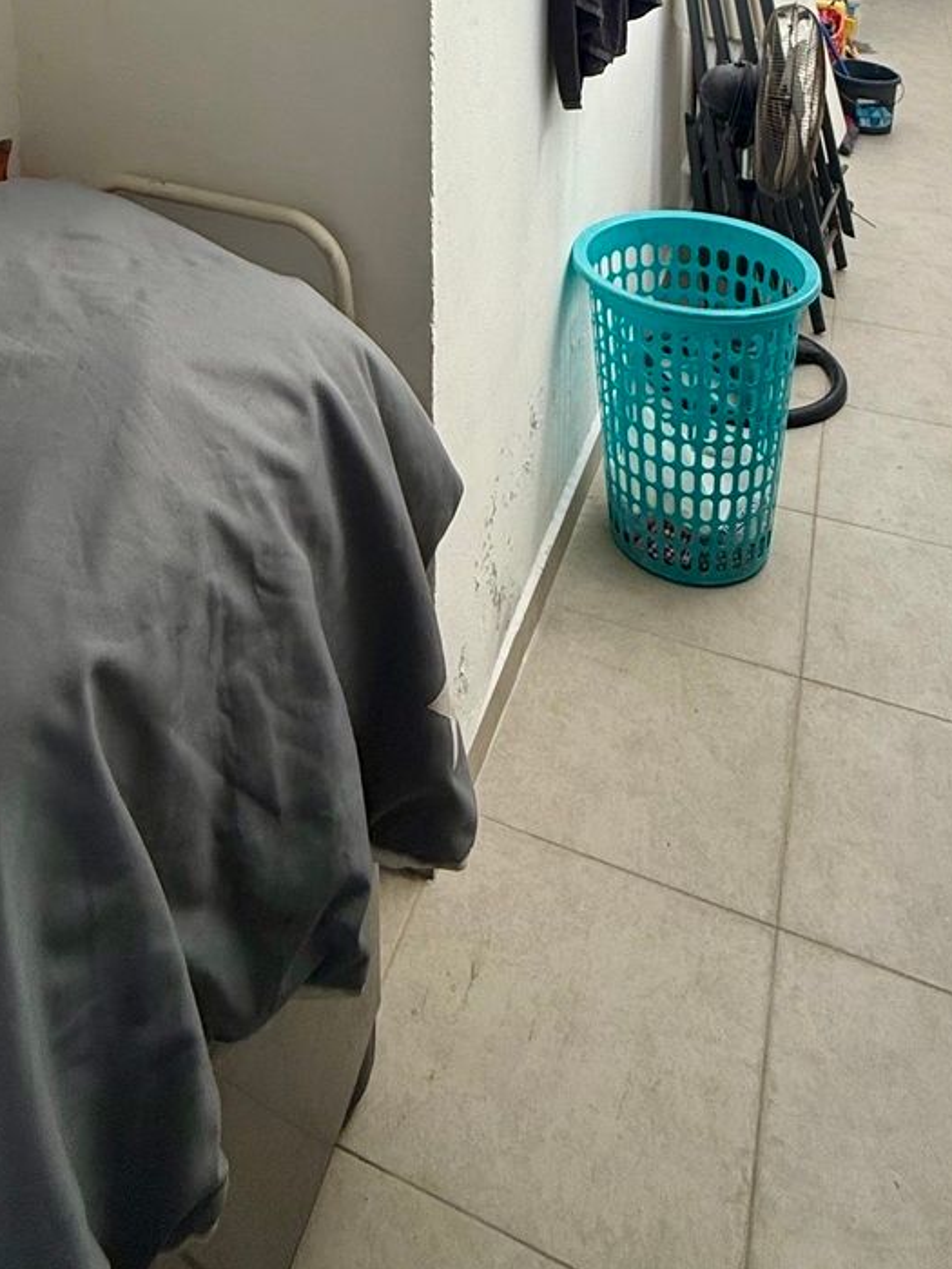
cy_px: -149
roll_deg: +0.5
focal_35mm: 32
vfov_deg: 43.2
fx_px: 1173
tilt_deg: -4.4
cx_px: 383
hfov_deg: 43.9
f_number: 2.2
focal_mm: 2.22
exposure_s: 1/370
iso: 50
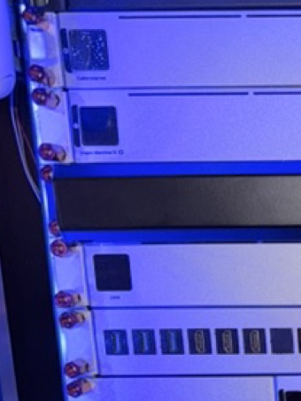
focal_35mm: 89
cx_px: 479
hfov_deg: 15.1
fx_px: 1031
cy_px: 523
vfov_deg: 20.1
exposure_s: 1/17
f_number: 1.78
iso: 50
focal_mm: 6.76
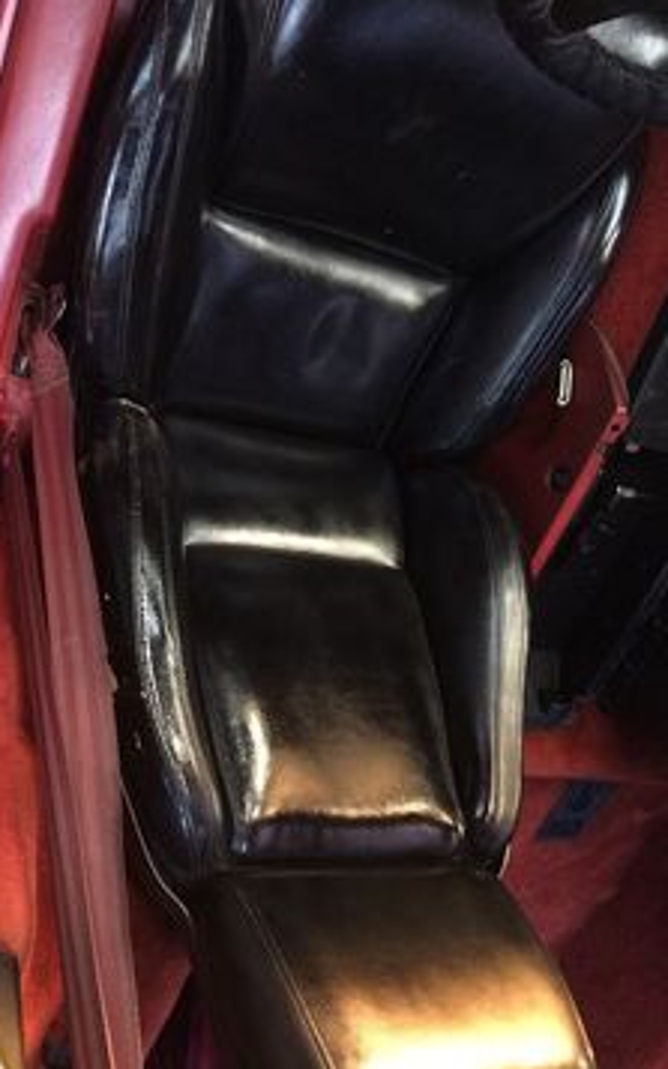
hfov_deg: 40.5
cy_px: 533
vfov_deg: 61.2
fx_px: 903
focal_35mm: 31
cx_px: 282
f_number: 2.2
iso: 320
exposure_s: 1/15
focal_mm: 4.15
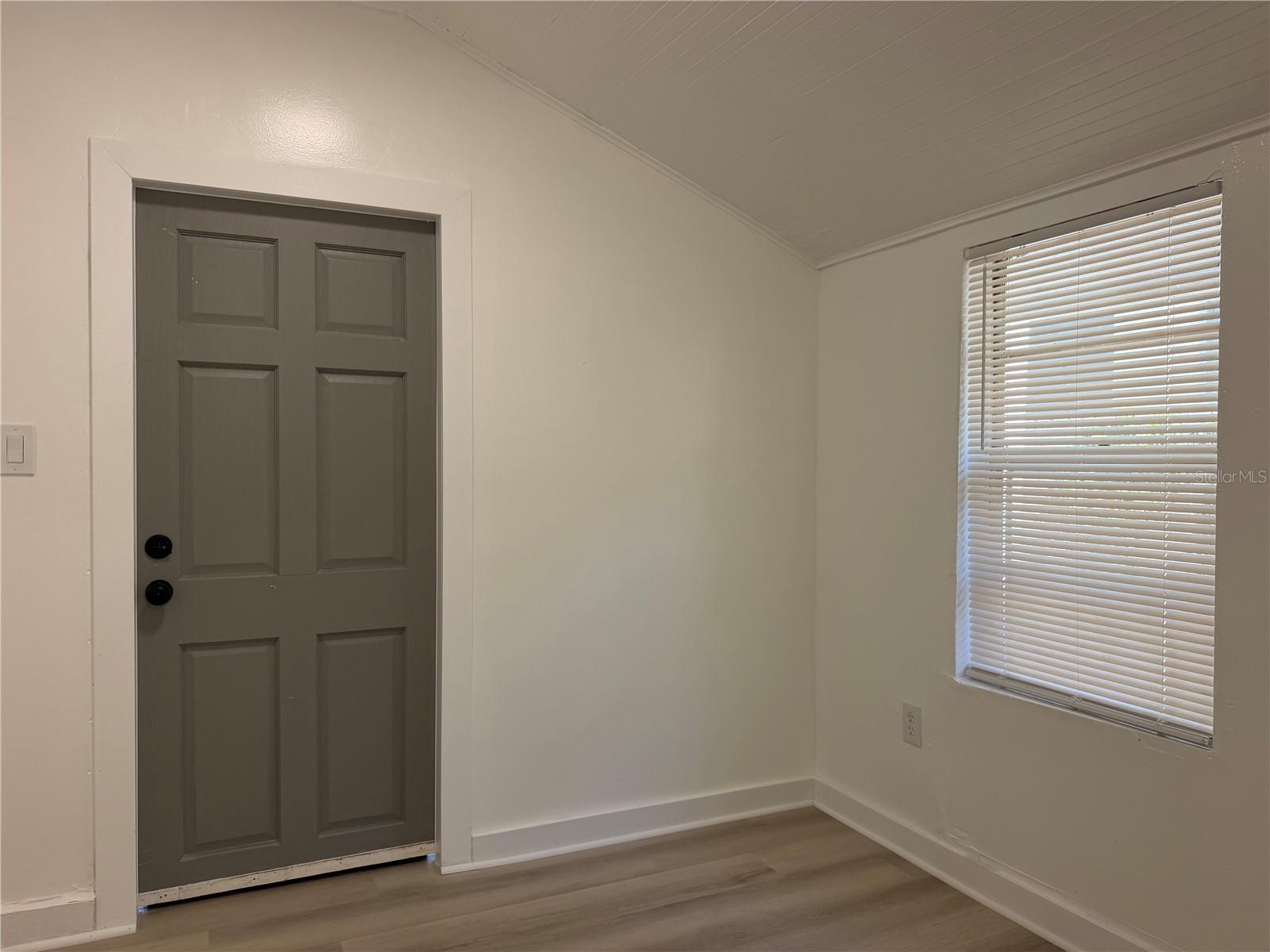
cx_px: 635
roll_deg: +0.2
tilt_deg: -0.8
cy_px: 476
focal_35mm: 24
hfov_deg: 71.6
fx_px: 881
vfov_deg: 56.8
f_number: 1.78
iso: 64
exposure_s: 1/150
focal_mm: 6.76
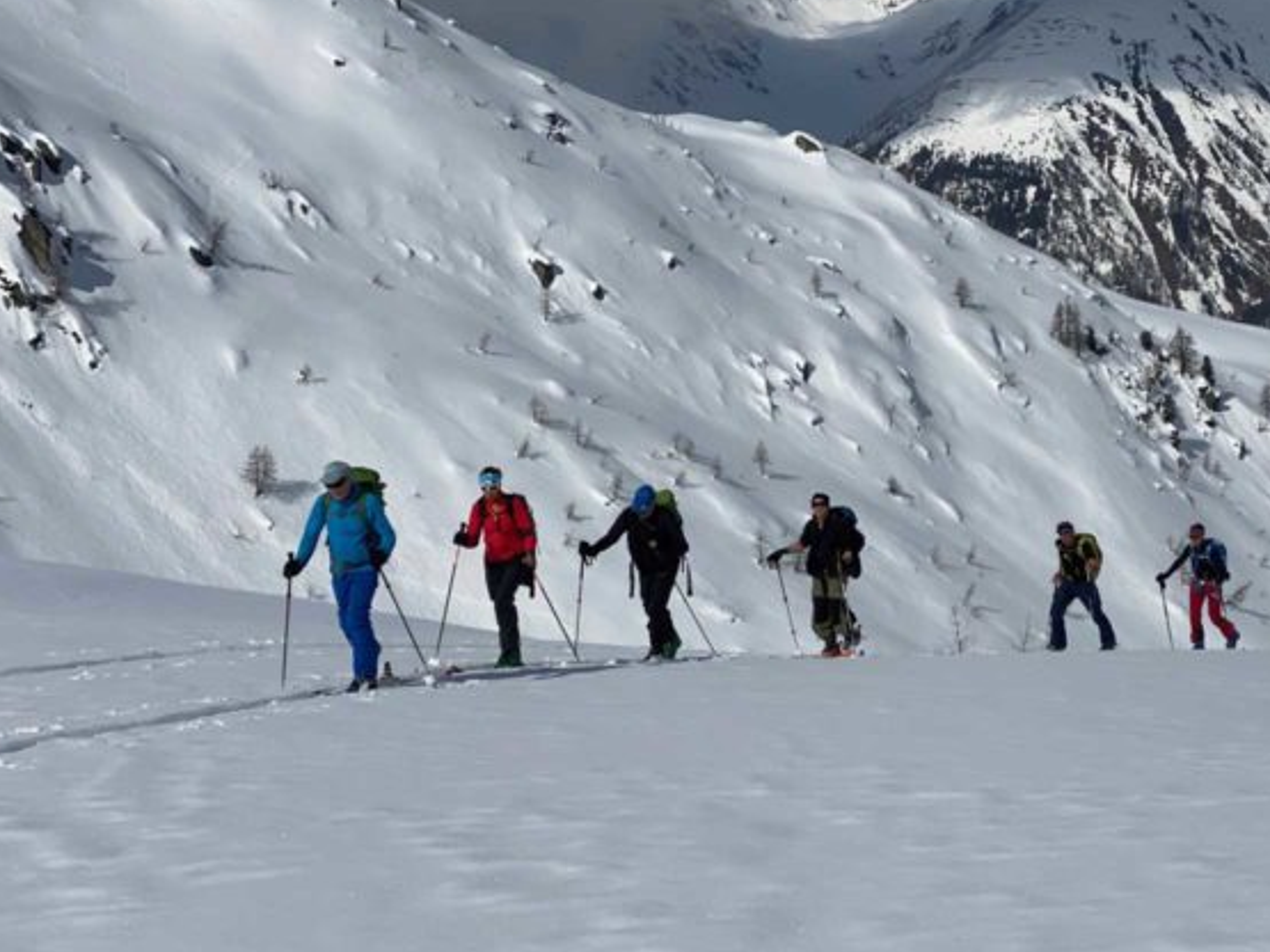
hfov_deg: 26.9
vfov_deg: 20.4
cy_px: 423
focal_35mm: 72
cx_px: 805
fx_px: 2641
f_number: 2
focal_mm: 6
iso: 25
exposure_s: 1/9524
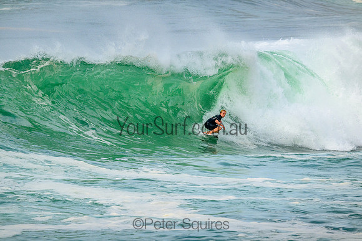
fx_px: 4626
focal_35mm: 460
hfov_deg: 4.5
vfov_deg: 3.0
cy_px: 120
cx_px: 181
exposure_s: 1/2500
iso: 900
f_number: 10
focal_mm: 460
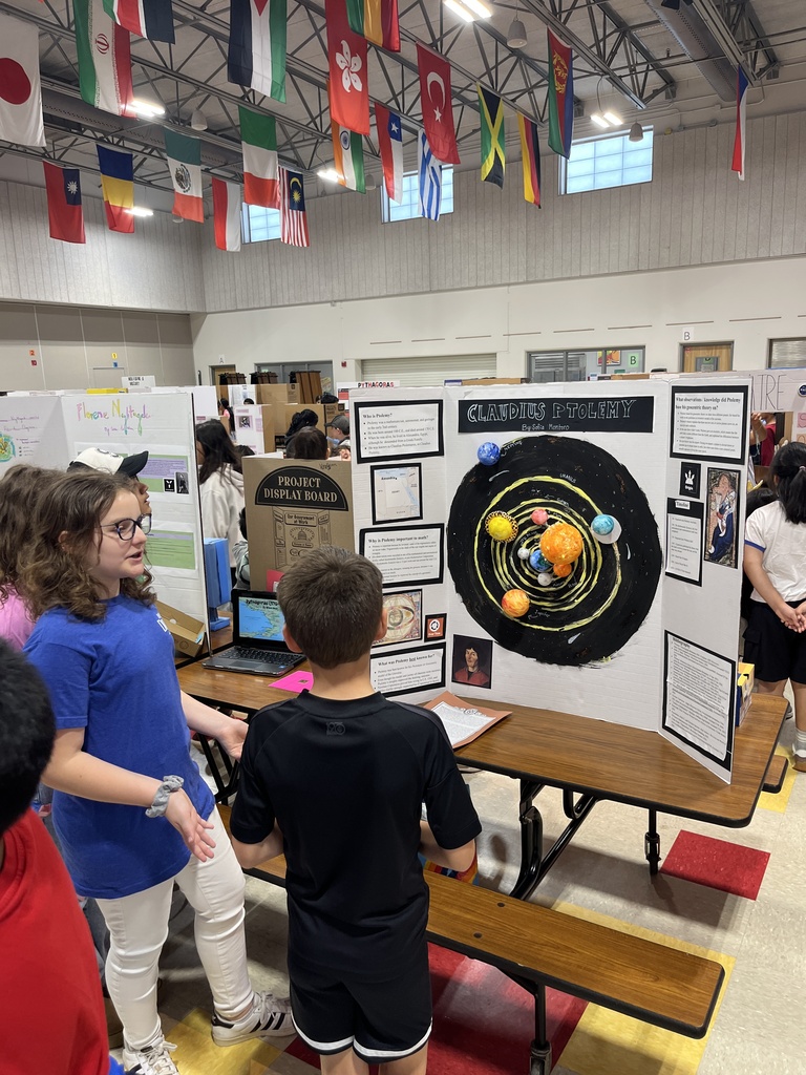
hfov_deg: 53.1
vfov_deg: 67.3
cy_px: 538
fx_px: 807
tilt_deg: -11.9
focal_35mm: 26
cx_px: 403
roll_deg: +2.4
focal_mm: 5.1
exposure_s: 1/60
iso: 64
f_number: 1.6
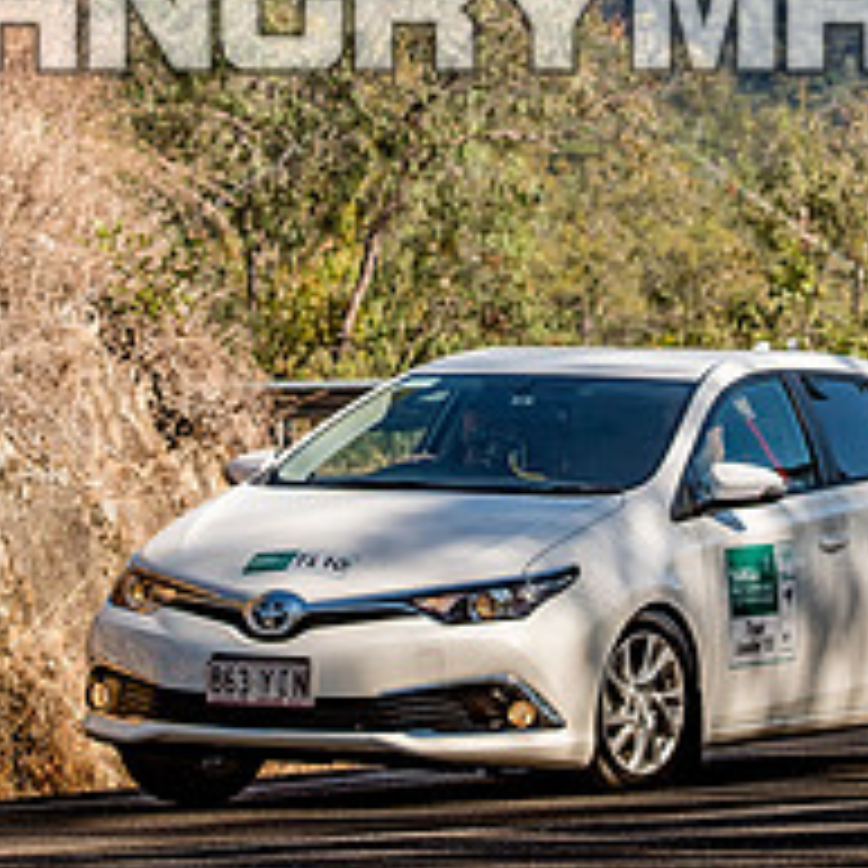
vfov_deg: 6.8
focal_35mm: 255
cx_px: 490
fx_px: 7234
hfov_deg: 6.9
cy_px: 9
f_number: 5
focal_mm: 86
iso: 250
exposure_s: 1/3200
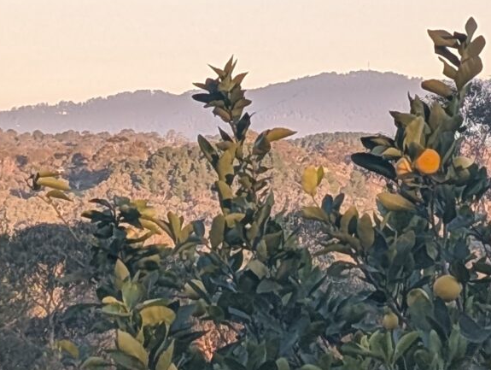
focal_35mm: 218
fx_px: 3097
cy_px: 9
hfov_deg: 9.1
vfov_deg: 6.8
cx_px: 274
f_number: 1.68
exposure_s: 1/188
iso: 24
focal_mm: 6.9
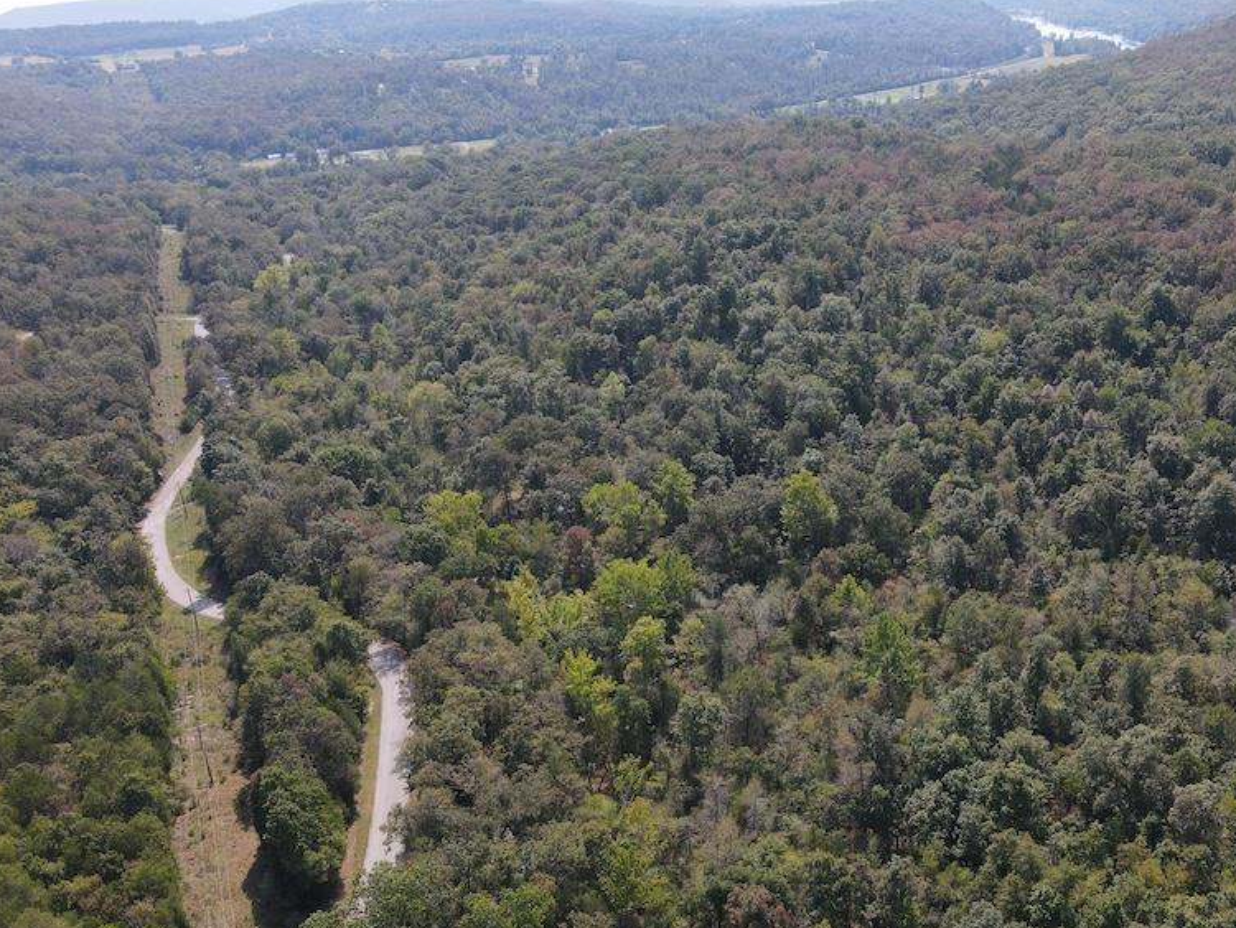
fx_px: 1143
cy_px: 475
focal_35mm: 32
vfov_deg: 44.2
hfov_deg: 56.4
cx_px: 730
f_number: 2.8
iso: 110
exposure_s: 1/25
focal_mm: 4.5
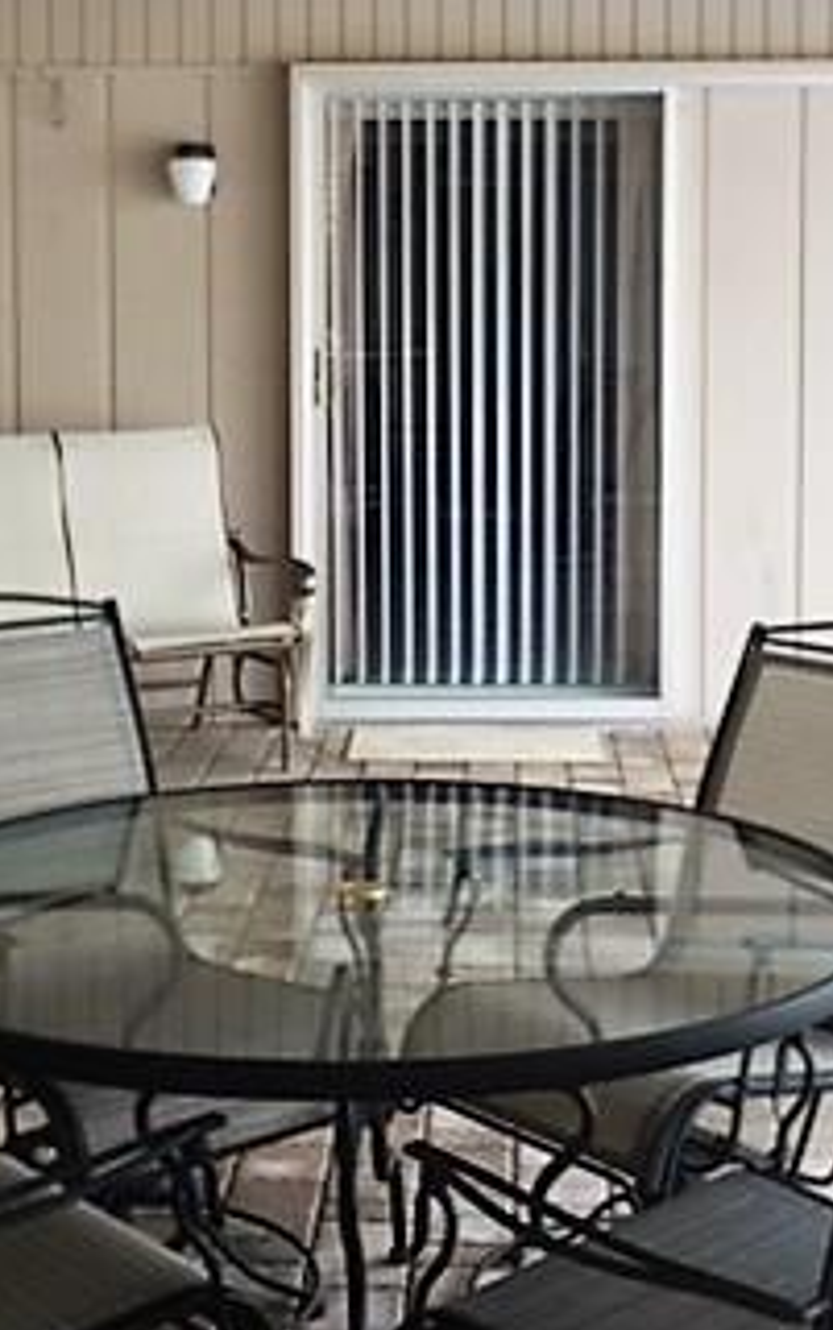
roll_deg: -0.4
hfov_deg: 21.3
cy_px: 445
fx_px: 2213
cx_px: 441
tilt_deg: -3.4
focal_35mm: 61
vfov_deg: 33.2
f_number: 2.2
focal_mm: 4.15
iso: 50
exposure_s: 1/120
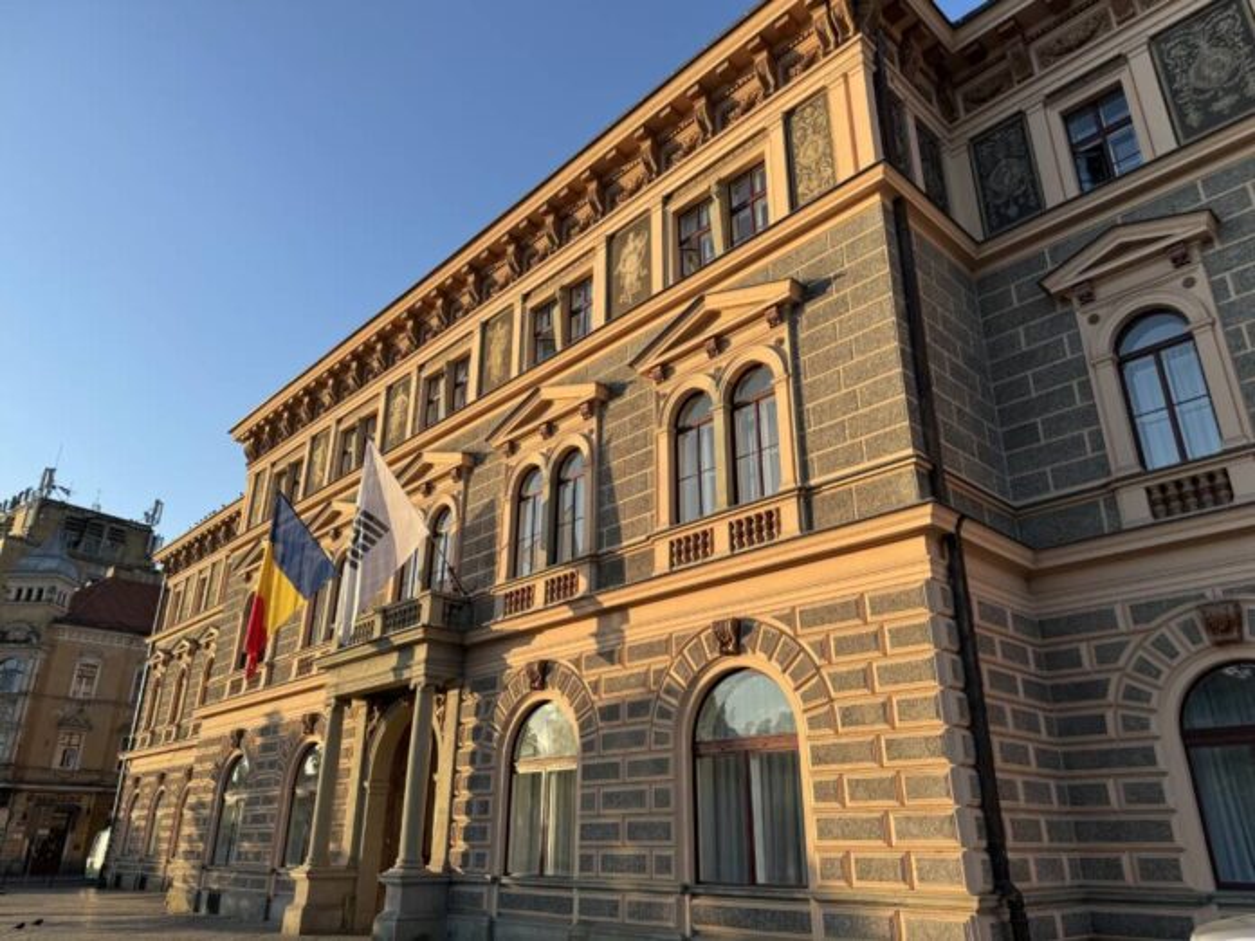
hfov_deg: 71.6
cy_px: 470
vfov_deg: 56.8
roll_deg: +0.0
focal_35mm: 24
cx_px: 628
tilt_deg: +22.7
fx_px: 870
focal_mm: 6.76
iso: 80
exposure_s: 1/1767
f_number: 1.78
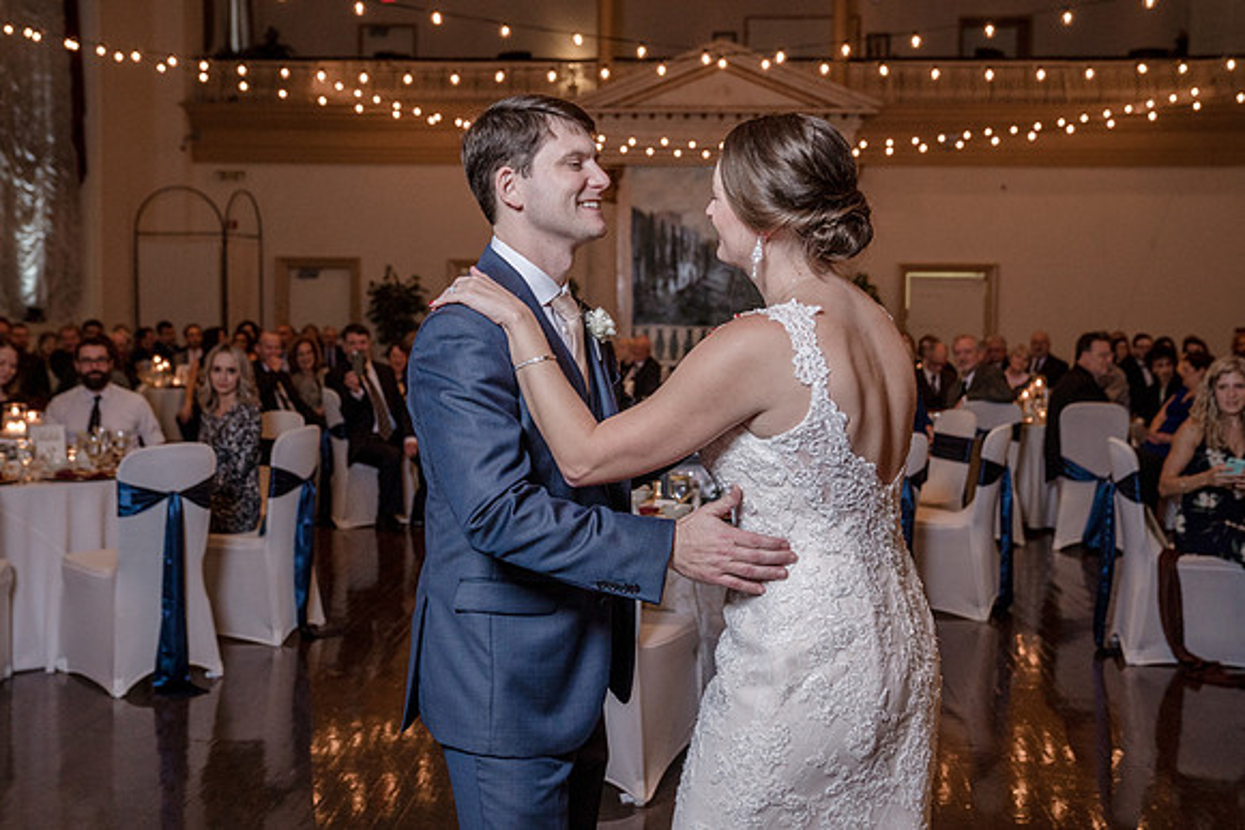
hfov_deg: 49.3
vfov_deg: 34.0
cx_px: 622
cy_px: 378
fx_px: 1357
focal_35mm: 39
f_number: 4
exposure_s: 1/250
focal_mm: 36
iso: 2000
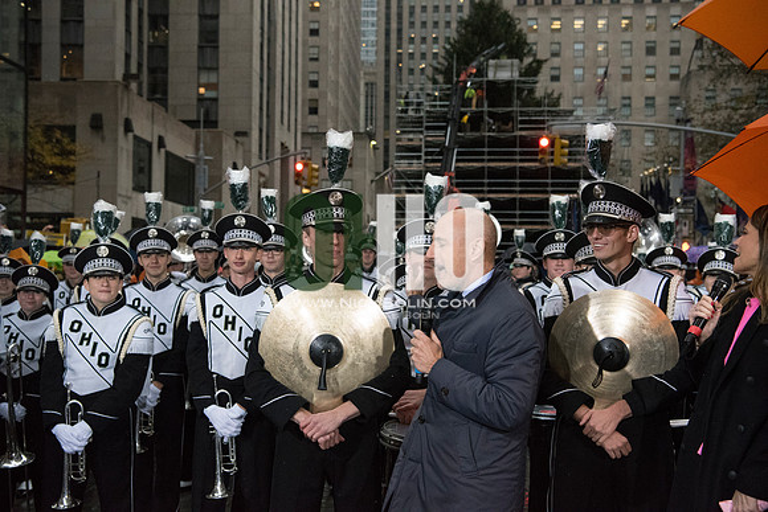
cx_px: 384
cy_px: 256
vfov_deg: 31.9
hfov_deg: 46.4
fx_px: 896
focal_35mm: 42
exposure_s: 1/2500
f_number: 4
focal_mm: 42
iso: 10000
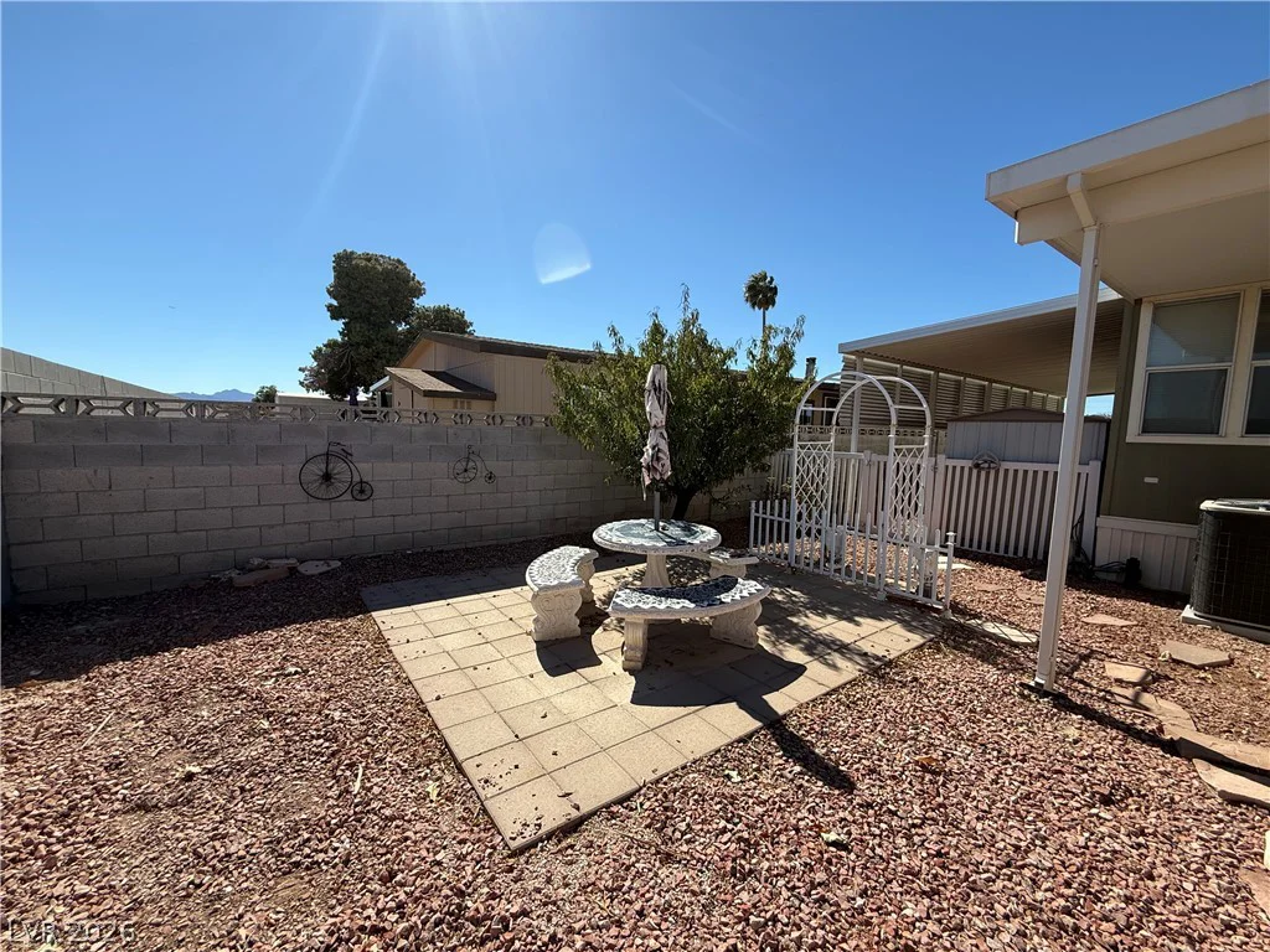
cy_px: 476
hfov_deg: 102.1
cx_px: 635
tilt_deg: -4.7
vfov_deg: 85.7
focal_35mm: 14
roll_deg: -2.2
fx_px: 514
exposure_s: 1/1901
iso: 50
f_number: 2.2
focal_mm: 2.22
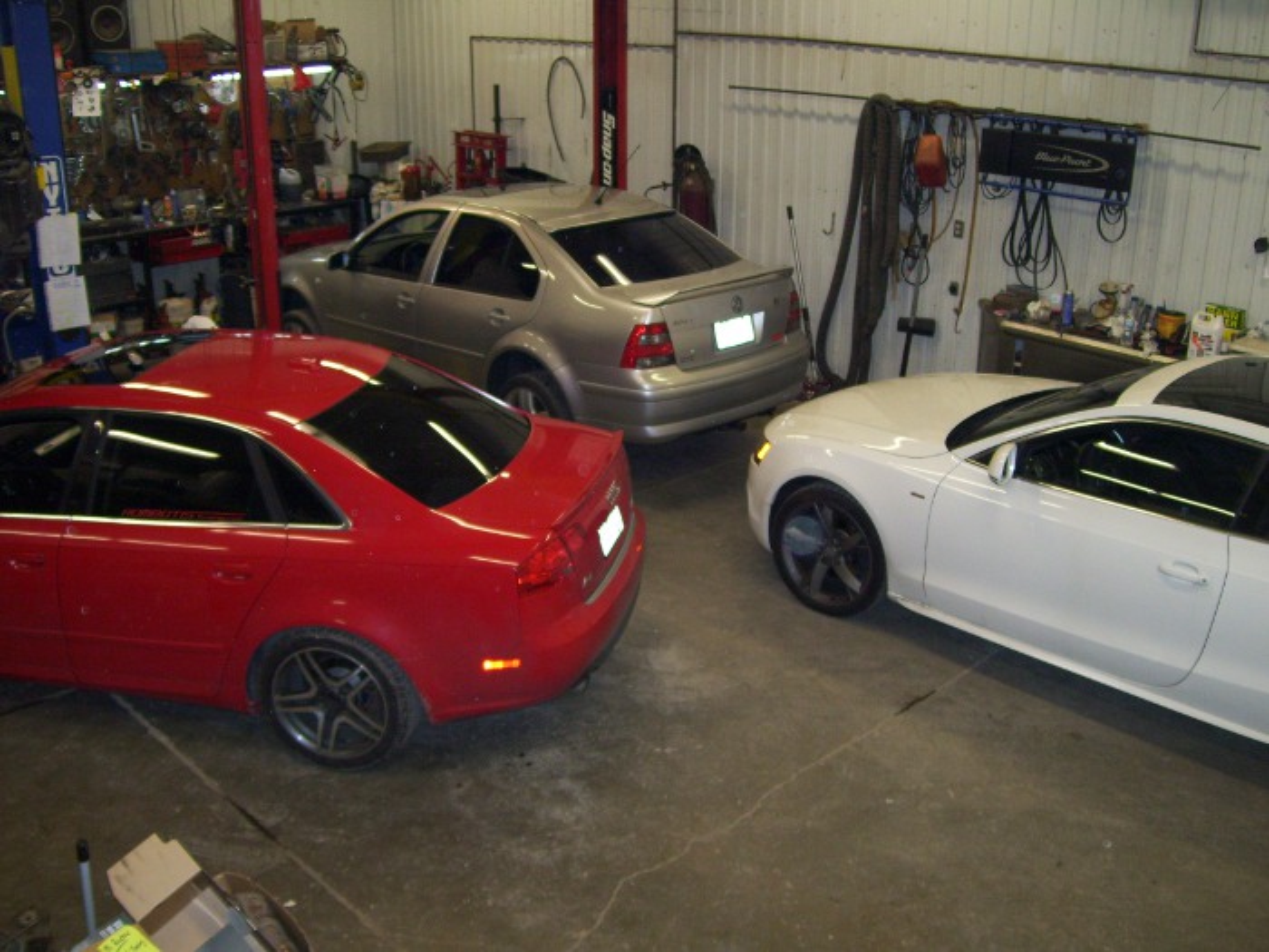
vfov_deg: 39.7
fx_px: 1320
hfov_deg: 51.4
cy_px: 476
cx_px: 634
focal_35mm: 36
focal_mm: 6
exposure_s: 1/60
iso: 200
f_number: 2.7
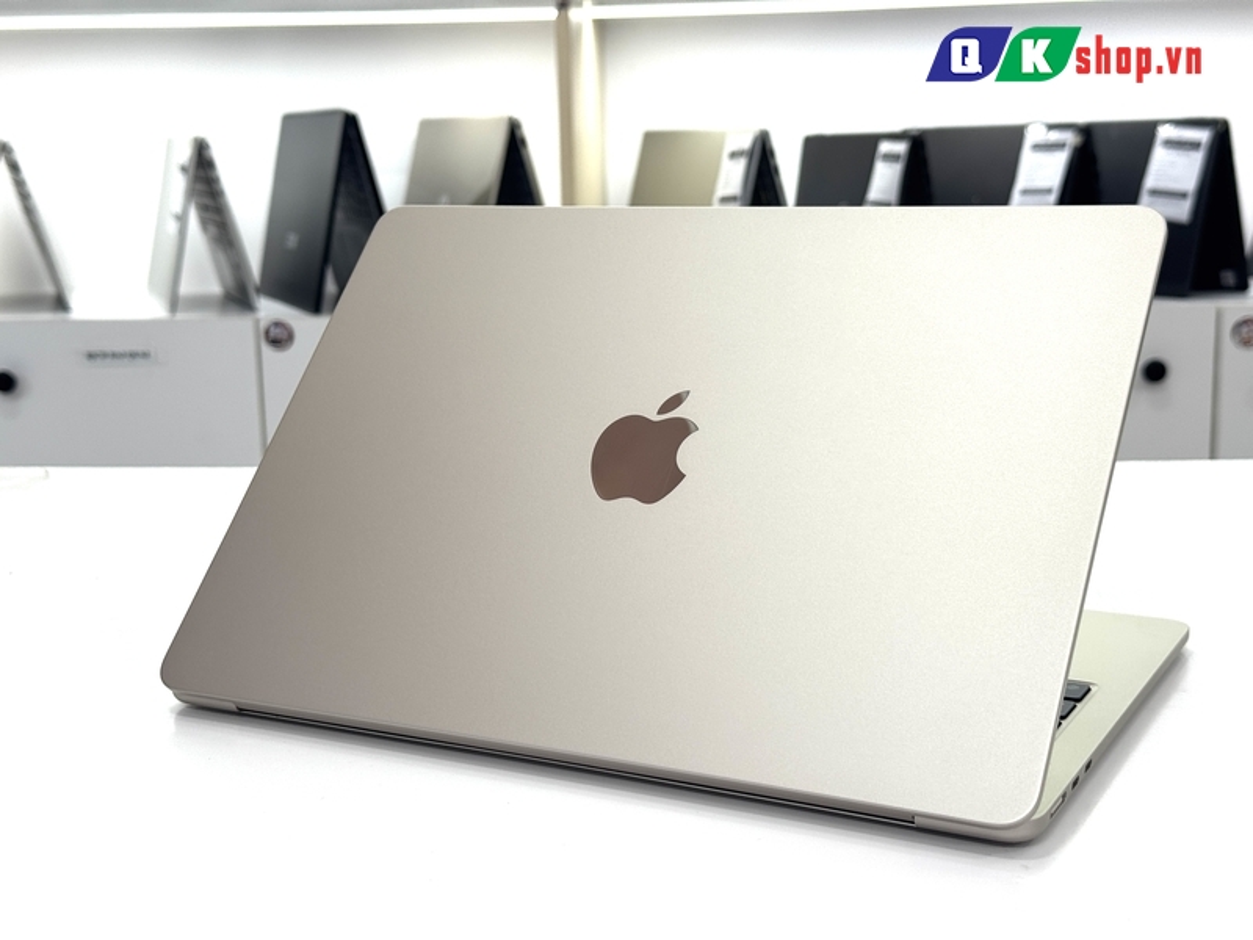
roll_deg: +2.1
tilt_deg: -11.3
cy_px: 470
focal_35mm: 48
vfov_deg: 30.3
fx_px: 1737
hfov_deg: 39.7
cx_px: 626
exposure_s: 1/121
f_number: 1.78
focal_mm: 6.76
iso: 50
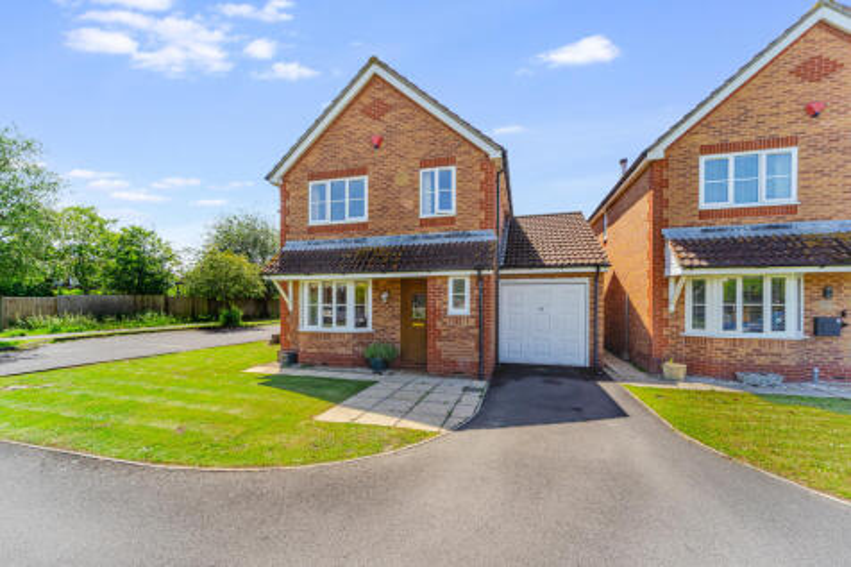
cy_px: 284
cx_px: 426
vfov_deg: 81.2
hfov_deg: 104.3
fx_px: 331
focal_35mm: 14
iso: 100
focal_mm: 14
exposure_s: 1/125
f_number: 11
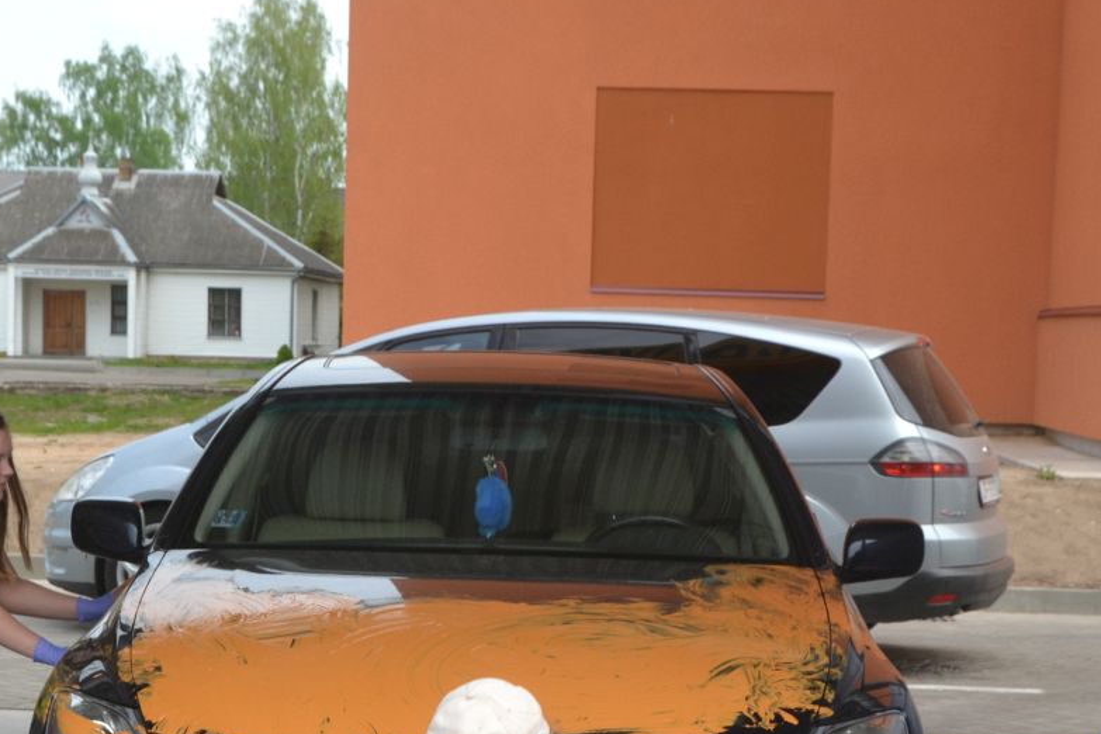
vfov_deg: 14.7
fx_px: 2813
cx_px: 470
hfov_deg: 22.1
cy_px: 688
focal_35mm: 92
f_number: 10
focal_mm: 32
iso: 400
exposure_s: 1/250
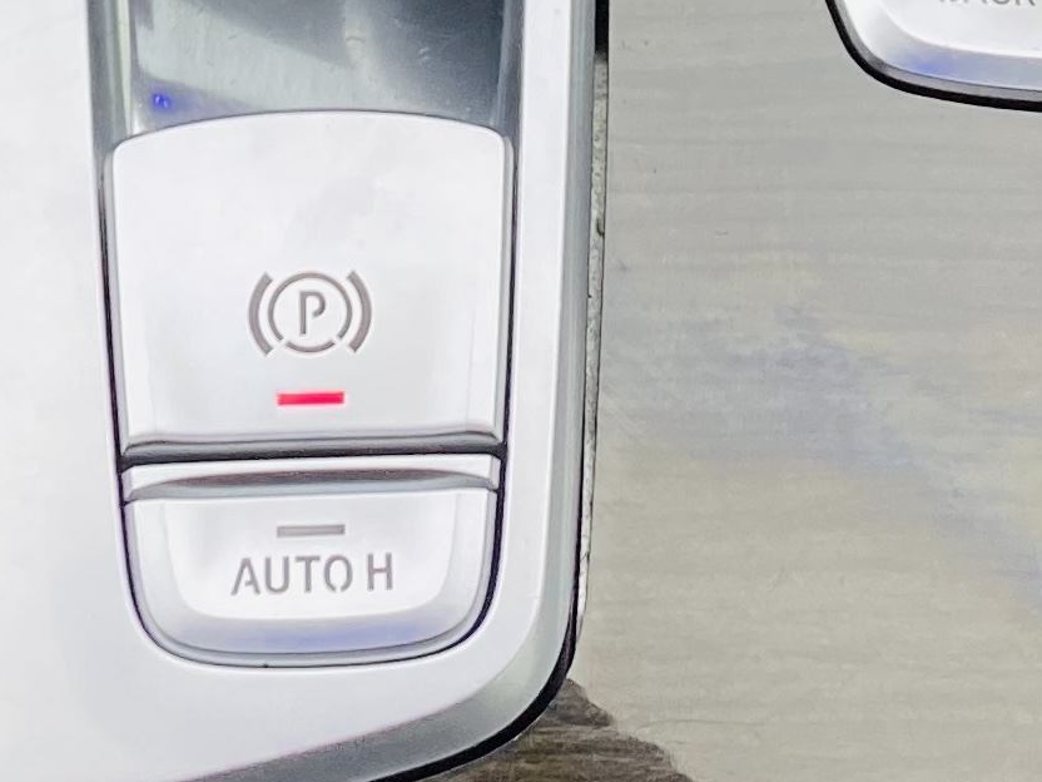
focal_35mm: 126
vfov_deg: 10.8
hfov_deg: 15.6
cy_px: -733
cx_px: 426
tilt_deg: -51.7
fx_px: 3793
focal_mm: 4.25
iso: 100
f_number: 1.8
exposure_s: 1/121
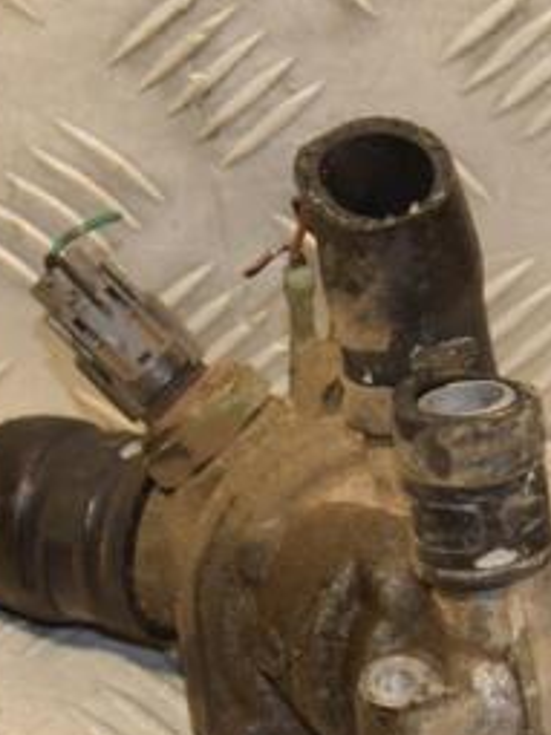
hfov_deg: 7.5
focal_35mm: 197
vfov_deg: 10.0
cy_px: 565
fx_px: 4184
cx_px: 314
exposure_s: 1/200
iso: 800
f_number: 6.3
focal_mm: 58
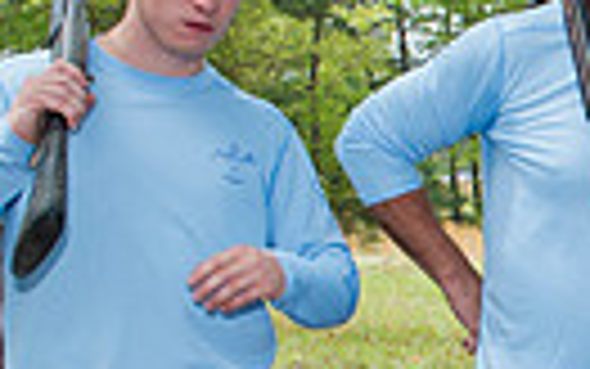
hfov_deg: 15.1
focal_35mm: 126
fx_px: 2027
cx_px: 946
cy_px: 464
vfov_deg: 10.2
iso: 400
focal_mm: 28
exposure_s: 1/250
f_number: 8
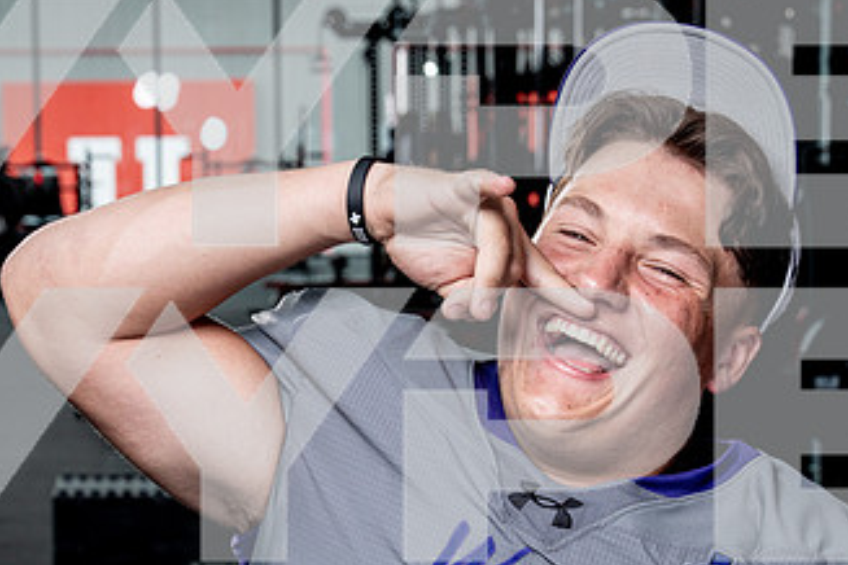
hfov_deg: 16.5
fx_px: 2921
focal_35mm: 124
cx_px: 353
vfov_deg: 11.0
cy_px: 426
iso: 640
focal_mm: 70
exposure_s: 1/250
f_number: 8
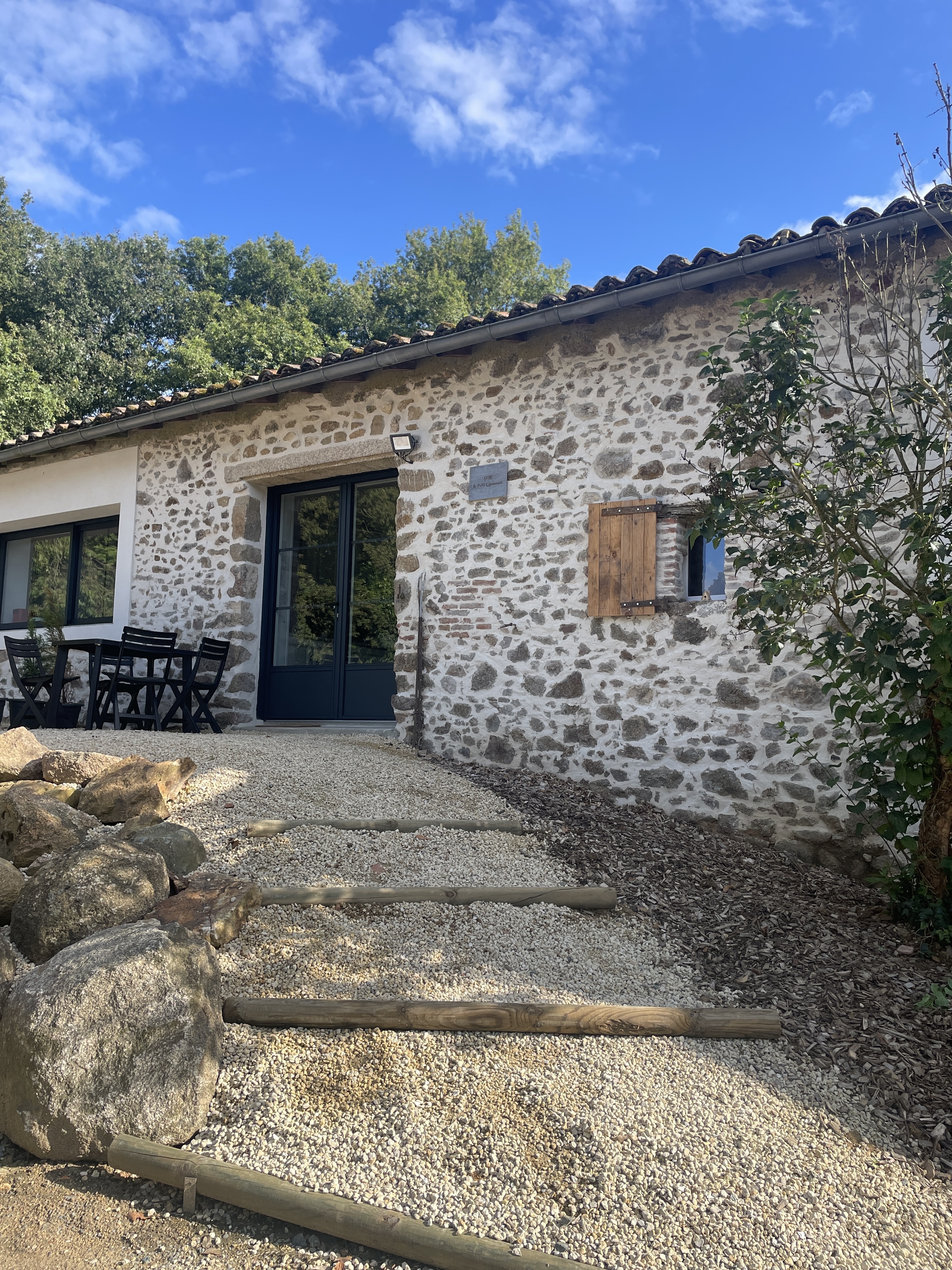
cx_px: 476
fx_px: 953
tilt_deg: +7.1
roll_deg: -1.3
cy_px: 635
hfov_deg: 53.1
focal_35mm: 26
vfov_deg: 67.3
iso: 50
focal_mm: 4.2
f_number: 1.6
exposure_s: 1/2020
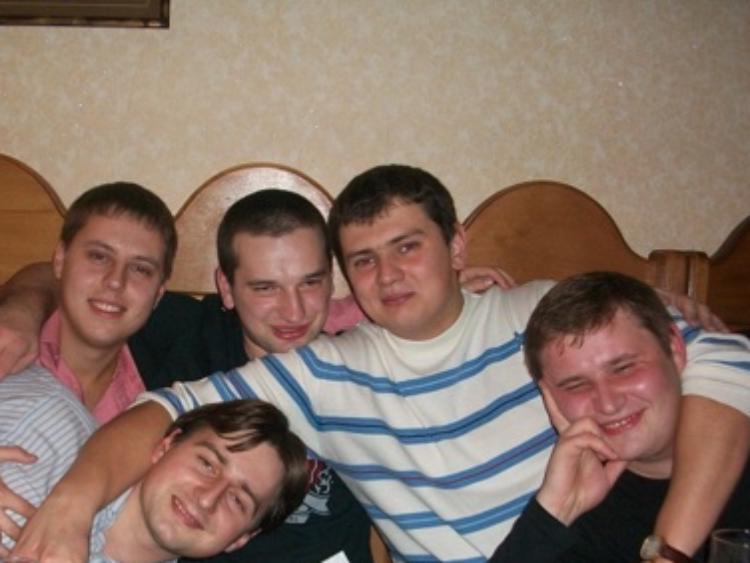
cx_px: 309
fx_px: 1018
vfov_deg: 30.7
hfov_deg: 40.3
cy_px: 373
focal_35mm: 47
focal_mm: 5.7
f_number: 2.8
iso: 120
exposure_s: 1/60
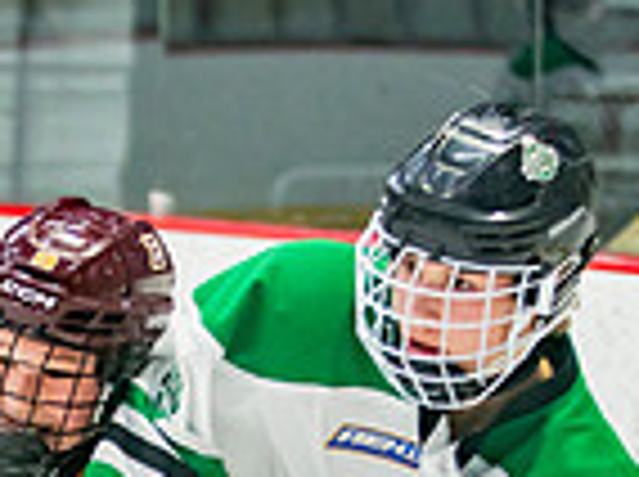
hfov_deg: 5.5
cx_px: -28
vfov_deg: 4.1
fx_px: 6671
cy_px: 824
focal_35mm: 362
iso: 1250
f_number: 2.8
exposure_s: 1/640
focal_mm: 85
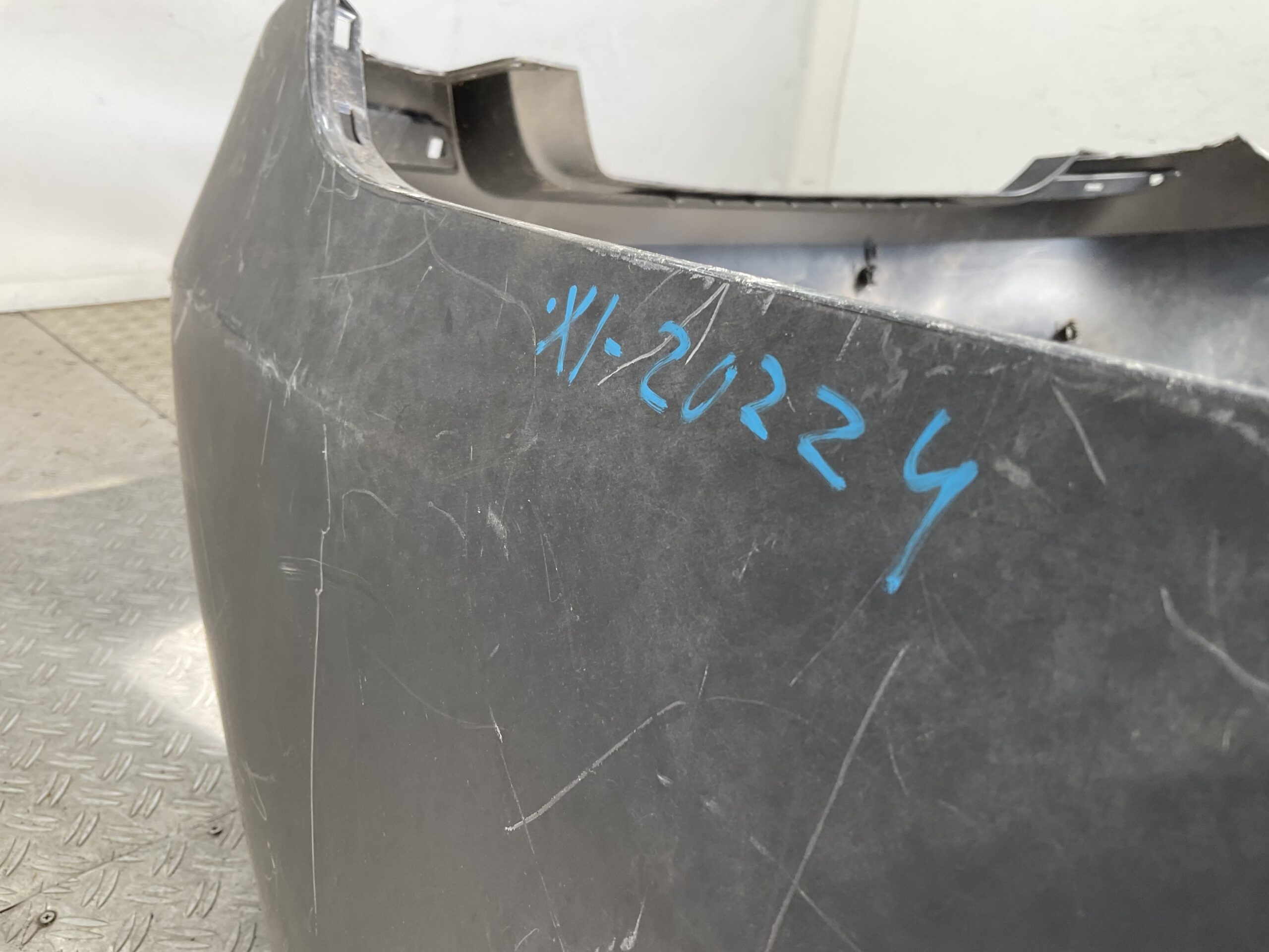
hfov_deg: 61.7
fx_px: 1063
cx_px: 634
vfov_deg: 48.2
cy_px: 476
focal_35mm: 29
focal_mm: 3
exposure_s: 1/120
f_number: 1.8
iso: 25
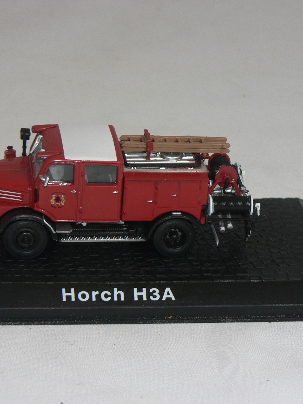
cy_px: 202
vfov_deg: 15.5
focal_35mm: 127
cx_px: 121
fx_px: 1482
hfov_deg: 11.7
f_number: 3.2
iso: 80
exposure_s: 1/60
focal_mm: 15.8
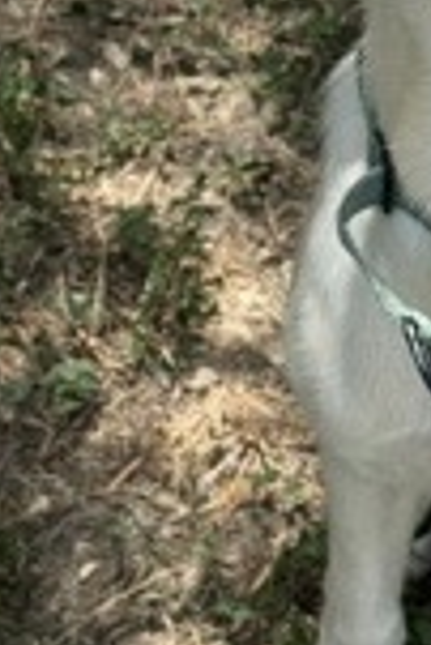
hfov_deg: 9.7
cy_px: 128
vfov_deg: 14.7
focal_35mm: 139
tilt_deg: -47.8
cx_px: 604
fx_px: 2490
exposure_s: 1/2833
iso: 64
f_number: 1.78
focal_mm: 6.76
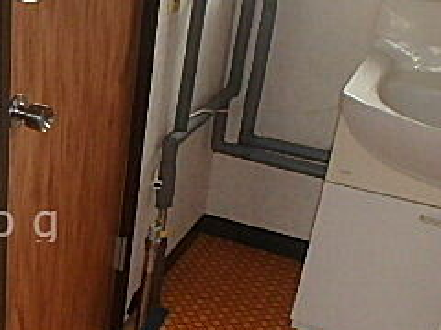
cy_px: 220
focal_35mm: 56
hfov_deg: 30.3
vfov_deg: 26.0
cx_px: -59
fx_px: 713
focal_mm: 3.7
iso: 400
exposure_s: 1/30
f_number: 3.5
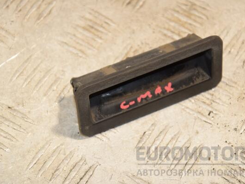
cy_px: 92
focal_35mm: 172
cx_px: 128
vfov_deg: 8.6
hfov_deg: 11.5
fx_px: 1214
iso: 800
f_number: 7.1
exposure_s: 1/200
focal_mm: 105
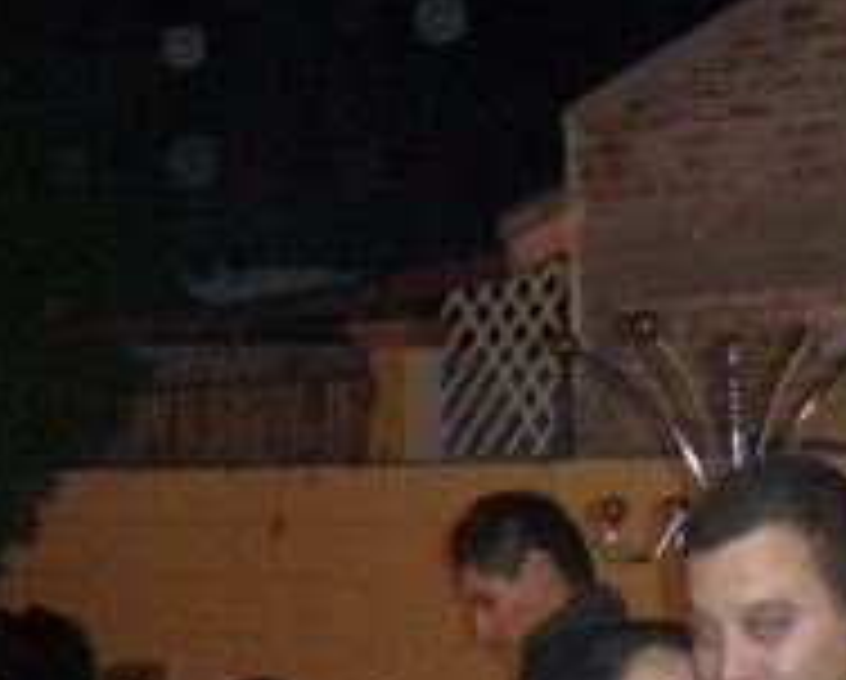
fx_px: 3160
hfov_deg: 15.2
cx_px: 549
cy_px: 851
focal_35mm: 126
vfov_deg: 12.0
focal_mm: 6.7
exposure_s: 1/30
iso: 320
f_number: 3.5
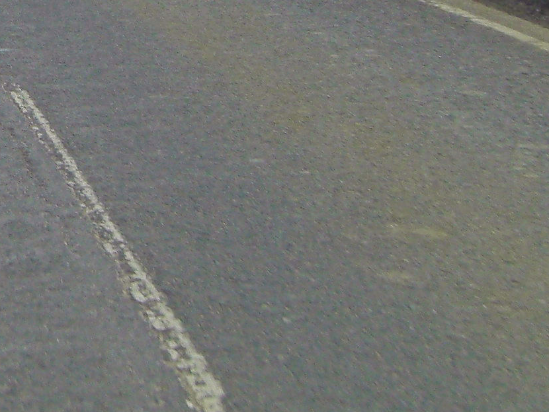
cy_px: -233
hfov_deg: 11.4
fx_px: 2649
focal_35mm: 167
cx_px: -263
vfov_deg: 8.7
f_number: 4
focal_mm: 7.9
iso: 80
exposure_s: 1/500
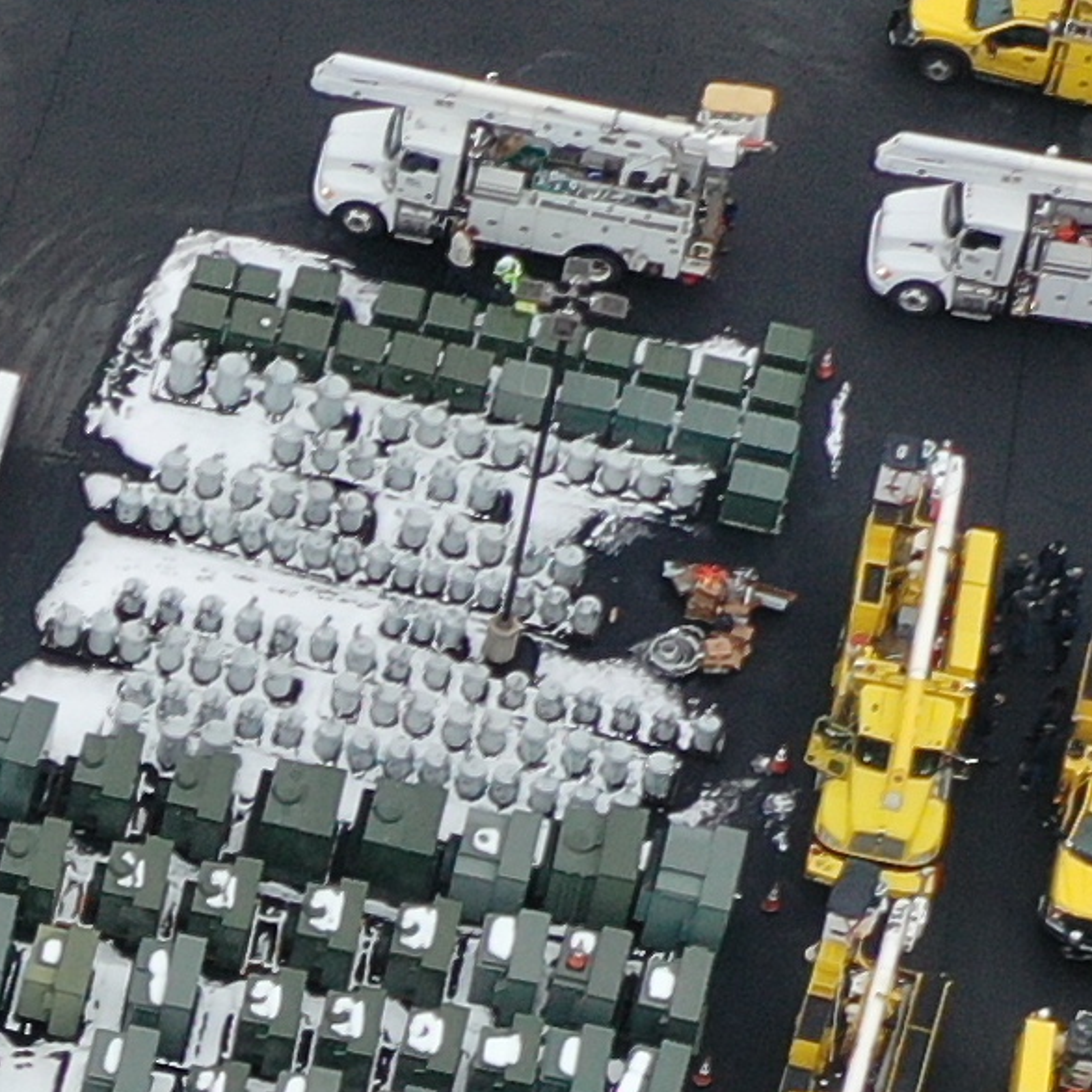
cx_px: -813
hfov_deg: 7.7
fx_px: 7923
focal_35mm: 222
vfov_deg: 7.6
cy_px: 2056
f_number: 4
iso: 100
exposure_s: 1/100
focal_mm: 10.26
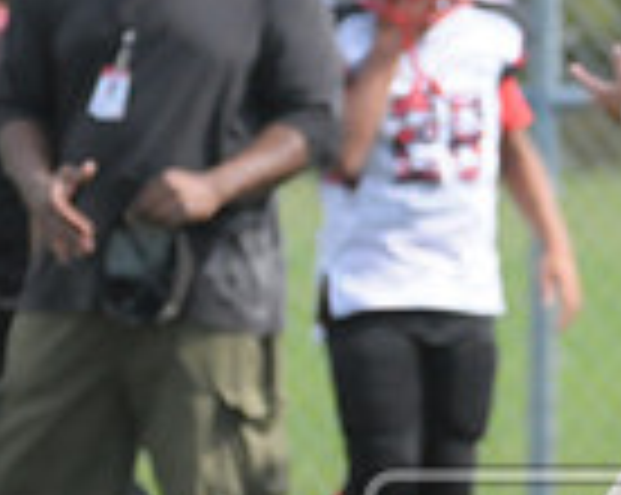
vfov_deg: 0.9
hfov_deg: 1.2
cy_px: 637
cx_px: 900
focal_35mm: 1658
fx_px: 30430
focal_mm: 280
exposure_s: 1/5000
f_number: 4
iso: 1600
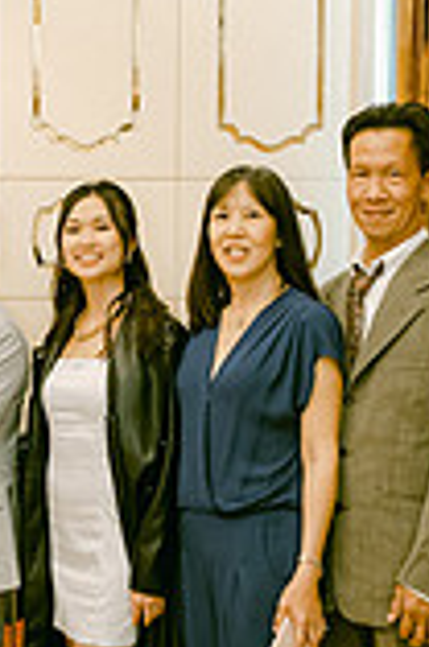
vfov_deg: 29.3
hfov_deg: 19.0
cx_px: -16
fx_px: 1239
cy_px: 359
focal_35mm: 69
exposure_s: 1/125
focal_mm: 16
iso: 800
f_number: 2.8
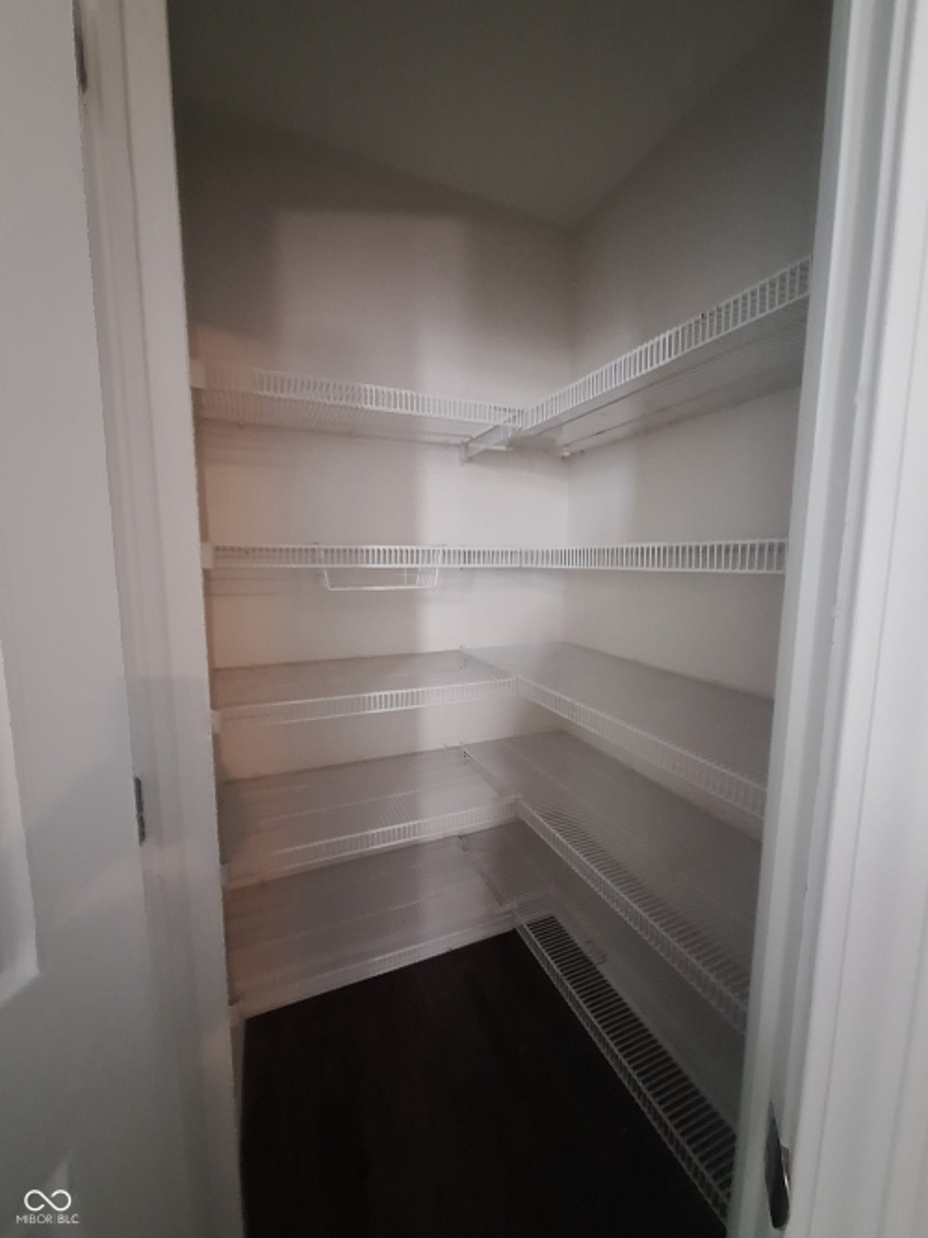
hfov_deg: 89.9
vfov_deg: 106.2
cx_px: 464
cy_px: 619
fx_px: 465
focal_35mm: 13
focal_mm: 1.74
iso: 500
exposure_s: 1/8
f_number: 2.2
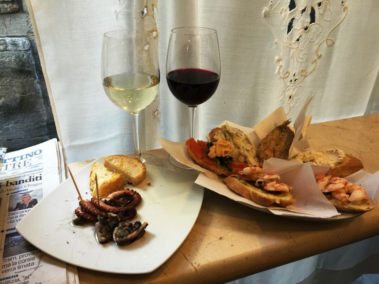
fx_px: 317
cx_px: 190
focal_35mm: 29
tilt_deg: -27.4
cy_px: 142
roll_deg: +0.4
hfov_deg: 61.7
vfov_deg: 48.2
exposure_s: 1/33
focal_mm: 4.15
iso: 64
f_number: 2.2
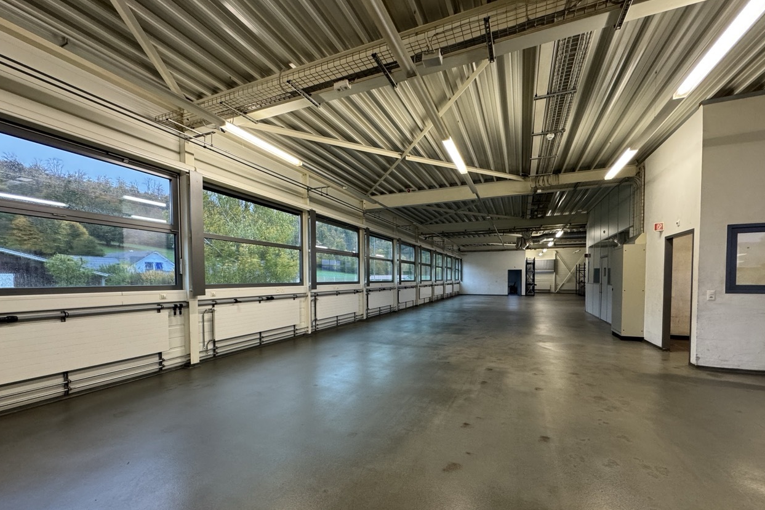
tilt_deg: -2.2
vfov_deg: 76.9
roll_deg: +1.0
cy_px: 291
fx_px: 319
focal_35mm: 15
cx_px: 385
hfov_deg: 100.4
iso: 250
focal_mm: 2.22
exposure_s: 1/50
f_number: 2.2
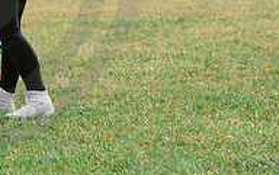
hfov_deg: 4.3
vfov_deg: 2.7
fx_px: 3711
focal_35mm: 488
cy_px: -81
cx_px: -89
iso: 400
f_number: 5
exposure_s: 1/1600
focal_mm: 150
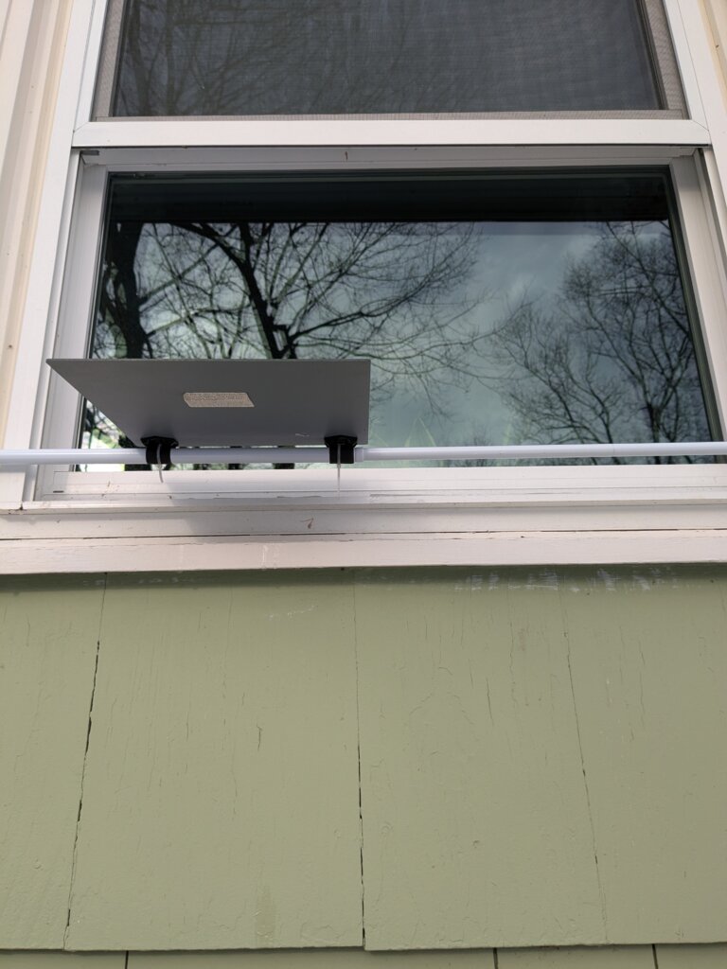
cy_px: 484
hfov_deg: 51.4
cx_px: 364
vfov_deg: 65.3
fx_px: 756
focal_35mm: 27
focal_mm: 4.38
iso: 59
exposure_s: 1/1170
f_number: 1.73
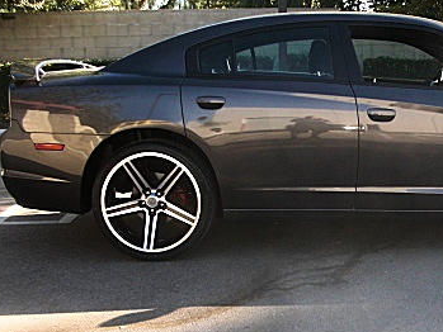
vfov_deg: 22.1
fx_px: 845
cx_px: 374
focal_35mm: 66
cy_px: 248
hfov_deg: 28.5
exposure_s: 1/125
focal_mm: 6.3
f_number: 2.8
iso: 50
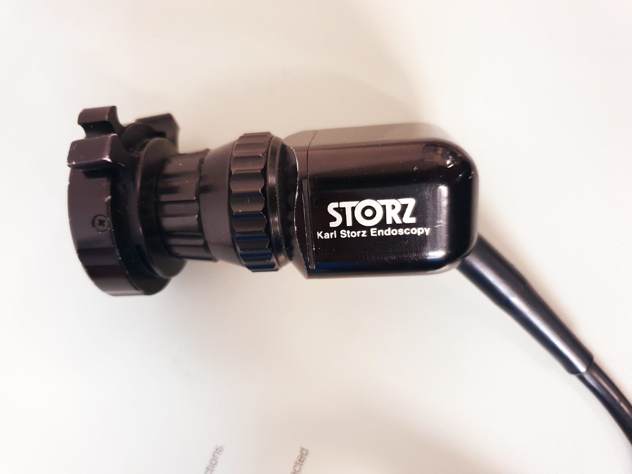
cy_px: 237
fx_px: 475
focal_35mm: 26
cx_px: 316
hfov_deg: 67.3
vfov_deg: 53.1
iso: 320
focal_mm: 4.3
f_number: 1.5
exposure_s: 1/50
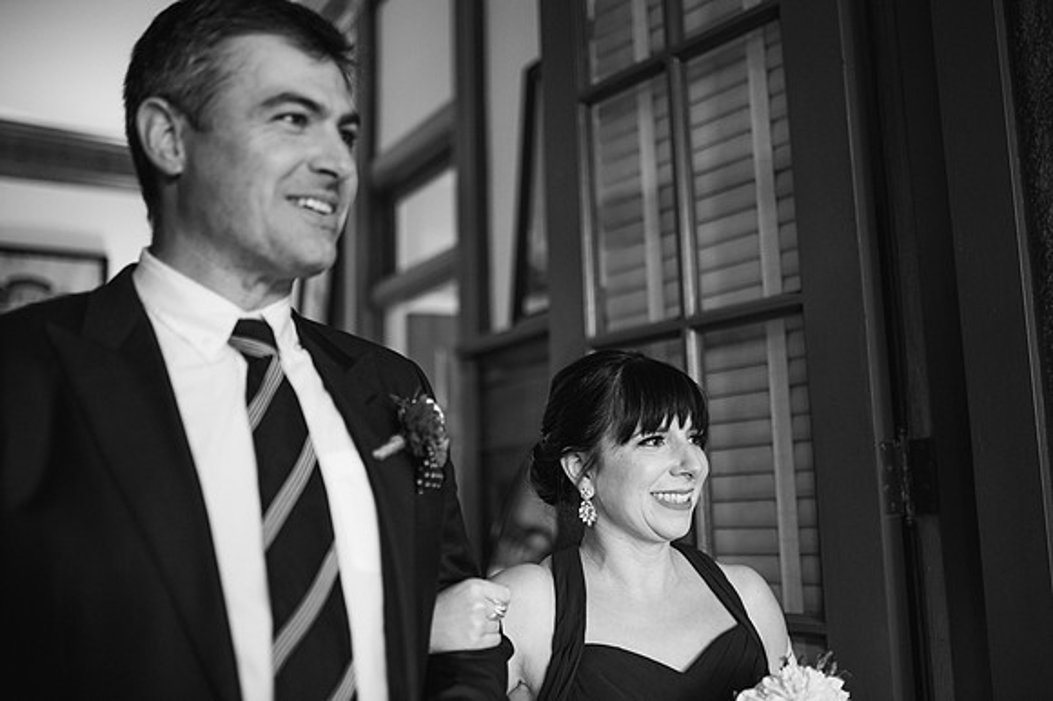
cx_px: 526
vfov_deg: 37.8
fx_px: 1023
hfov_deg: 54.5
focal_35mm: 35
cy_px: 350
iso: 1000
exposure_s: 1/125
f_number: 1.4
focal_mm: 35
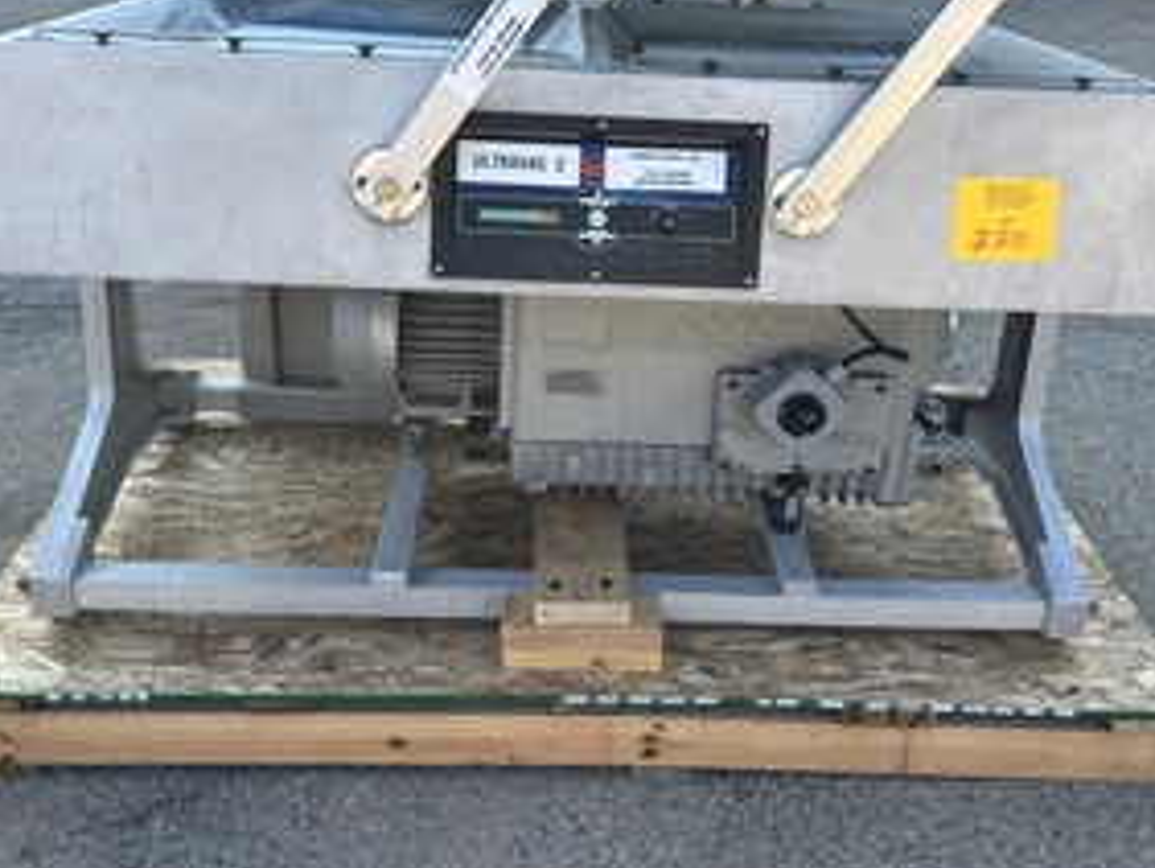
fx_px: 1235
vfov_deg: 38.3
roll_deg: -2.9
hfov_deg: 50.1
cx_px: 612
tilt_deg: -21.1
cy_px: 296
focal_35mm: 37
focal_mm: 5.96
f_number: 1.6
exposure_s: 1/742
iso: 50
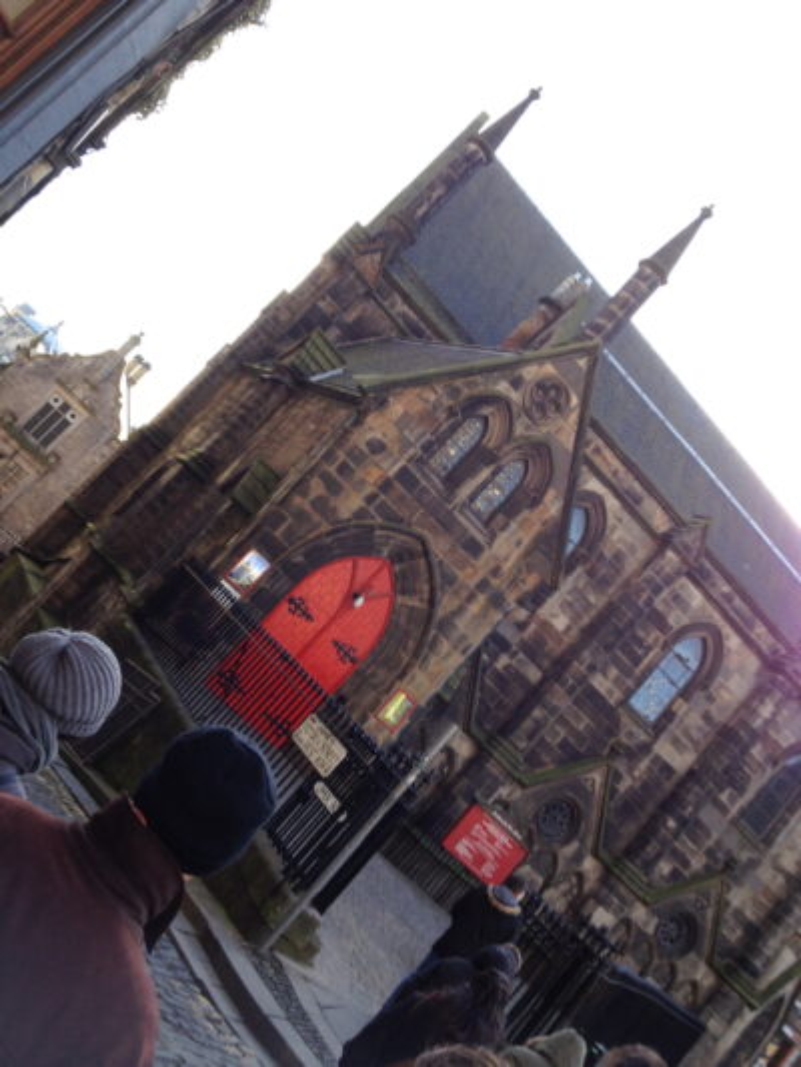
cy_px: 534
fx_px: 1079
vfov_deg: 52.6
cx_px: 400
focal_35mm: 35
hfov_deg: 40.7
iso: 50
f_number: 2.4
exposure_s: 1/231
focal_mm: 4.28
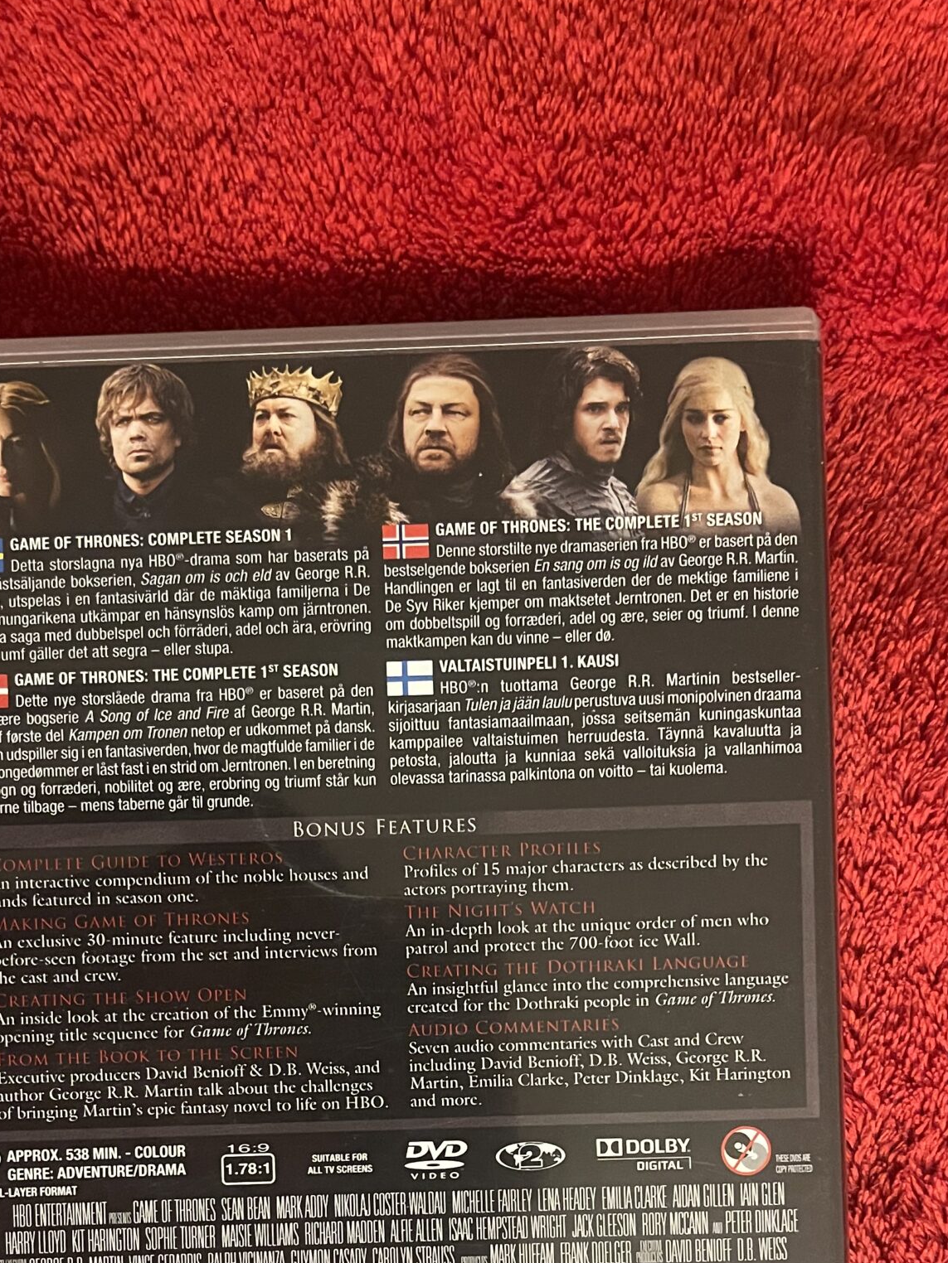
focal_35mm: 42
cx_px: 419
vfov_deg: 42.5
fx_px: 1534
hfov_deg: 34.3
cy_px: 1037
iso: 640
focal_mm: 5.1
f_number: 1.6
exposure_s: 1/29
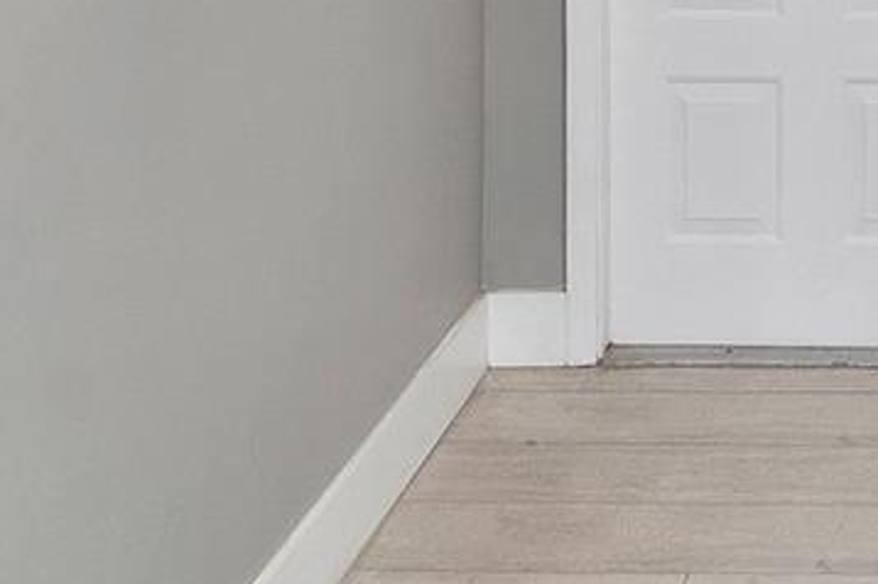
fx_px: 1633
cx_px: 1008
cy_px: -337
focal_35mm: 67
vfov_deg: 17.8
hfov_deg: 27.1
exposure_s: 1/5
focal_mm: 10
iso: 160
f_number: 11
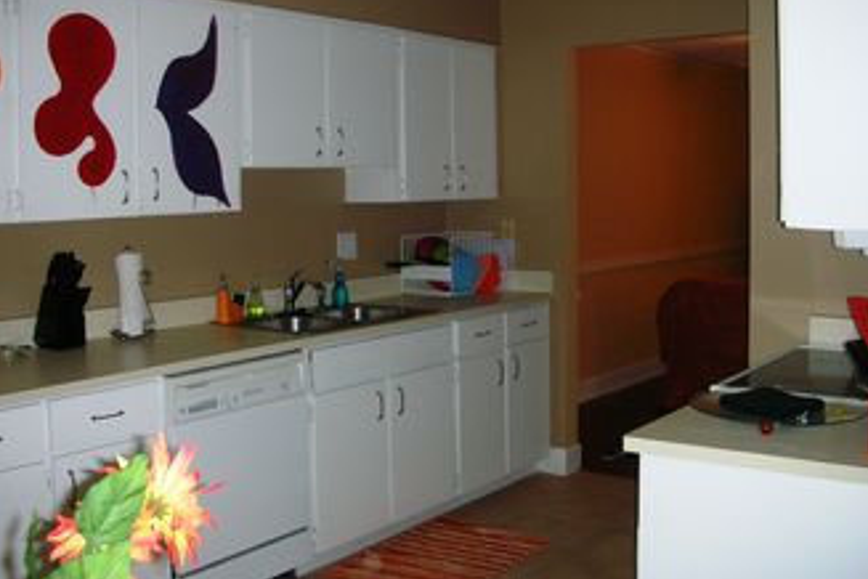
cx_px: 401
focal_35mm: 41
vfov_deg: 32.5
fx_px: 988
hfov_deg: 47.4
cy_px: 223
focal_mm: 5.8
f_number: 3
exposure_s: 1/60.1
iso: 68
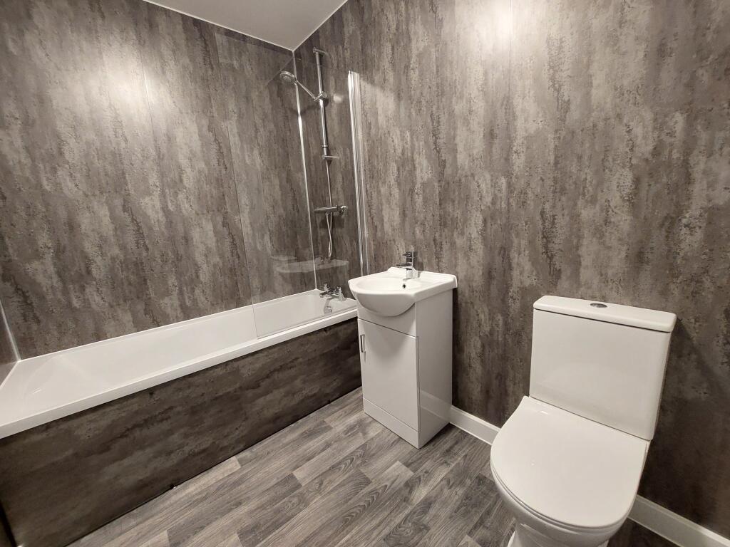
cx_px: 365
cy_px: 274
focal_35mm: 13
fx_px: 274
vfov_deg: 89.9
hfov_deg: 106.2
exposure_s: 1/40
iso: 320
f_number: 2.2
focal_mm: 1.74
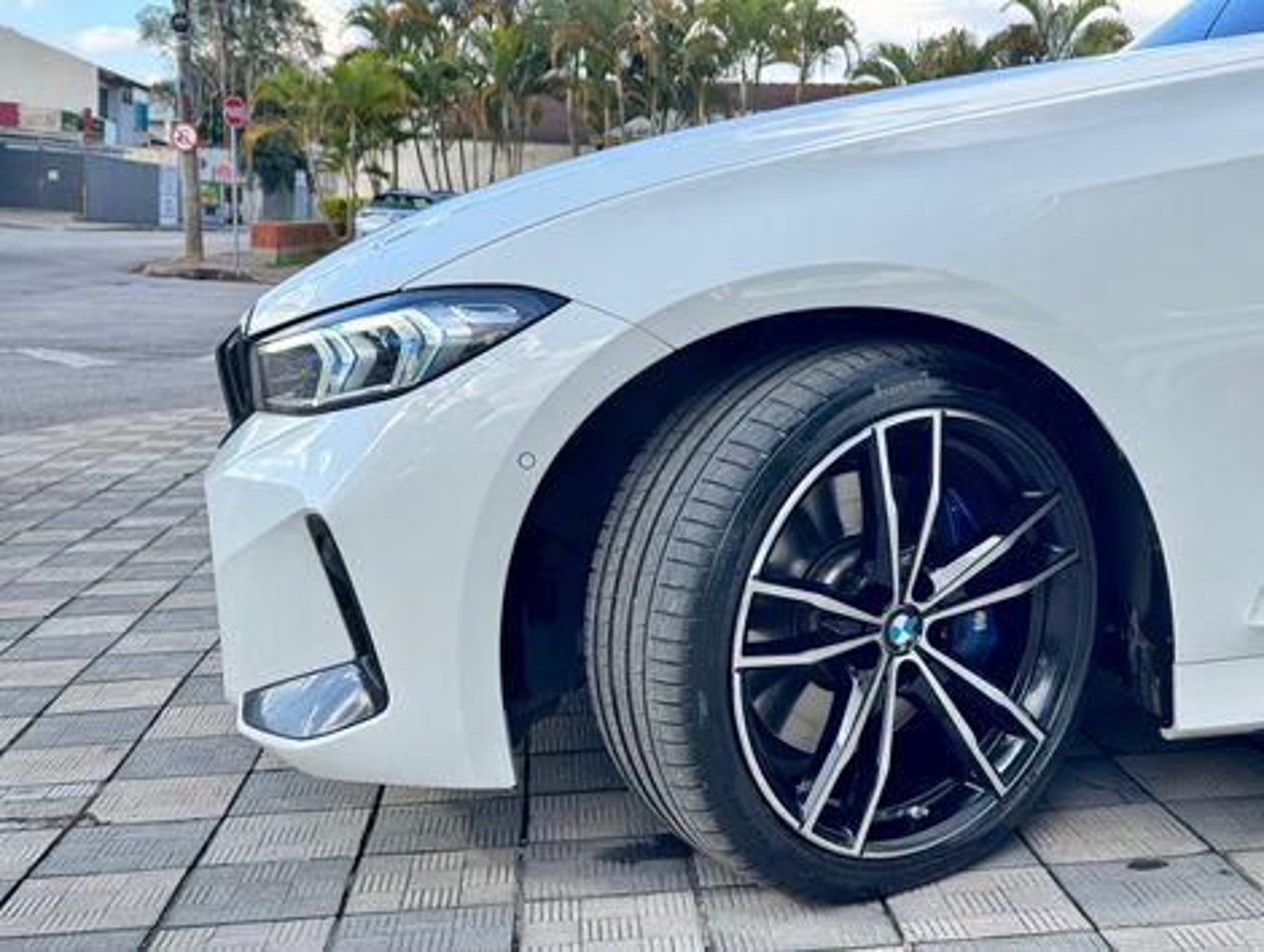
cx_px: 632
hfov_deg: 39.6
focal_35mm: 48
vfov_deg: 30.3
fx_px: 1755
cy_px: 476
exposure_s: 1/292
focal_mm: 6.76
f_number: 1.78
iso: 64
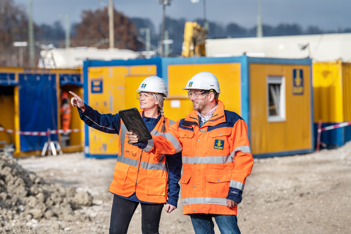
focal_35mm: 135
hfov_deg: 15.2
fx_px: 1315
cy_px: 117
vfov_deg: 10.1
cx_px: 176
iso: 100
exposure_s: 1/1600
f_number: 4
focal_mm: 135
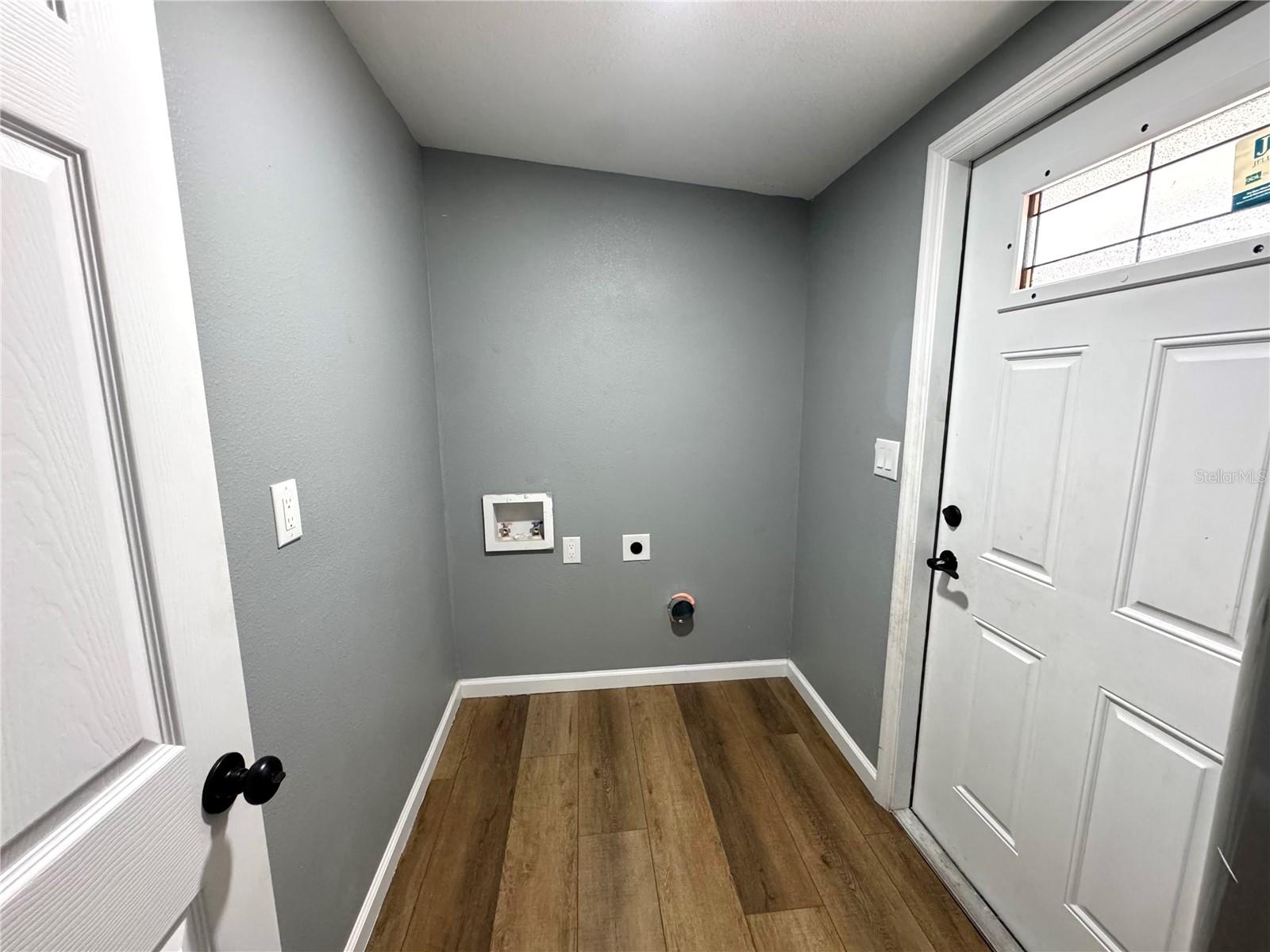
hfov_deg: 102.1
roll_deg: +0.6
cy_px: 476
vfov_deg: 85.7
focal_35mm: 14
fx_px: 514
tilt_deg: -8.7
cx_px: 635
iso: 320
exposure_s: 1/60
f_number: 2.2
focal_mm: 2.22
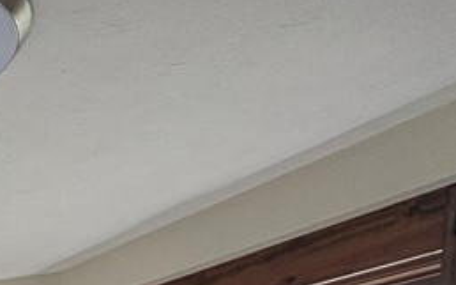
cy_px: 586
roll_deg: +0.5
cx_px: -267
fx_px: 733
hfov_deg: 24.6
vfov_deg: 16.3
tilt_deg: -7.7
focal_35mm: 59
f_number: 2.2
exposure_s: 1/99
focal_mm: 2.22
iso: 160
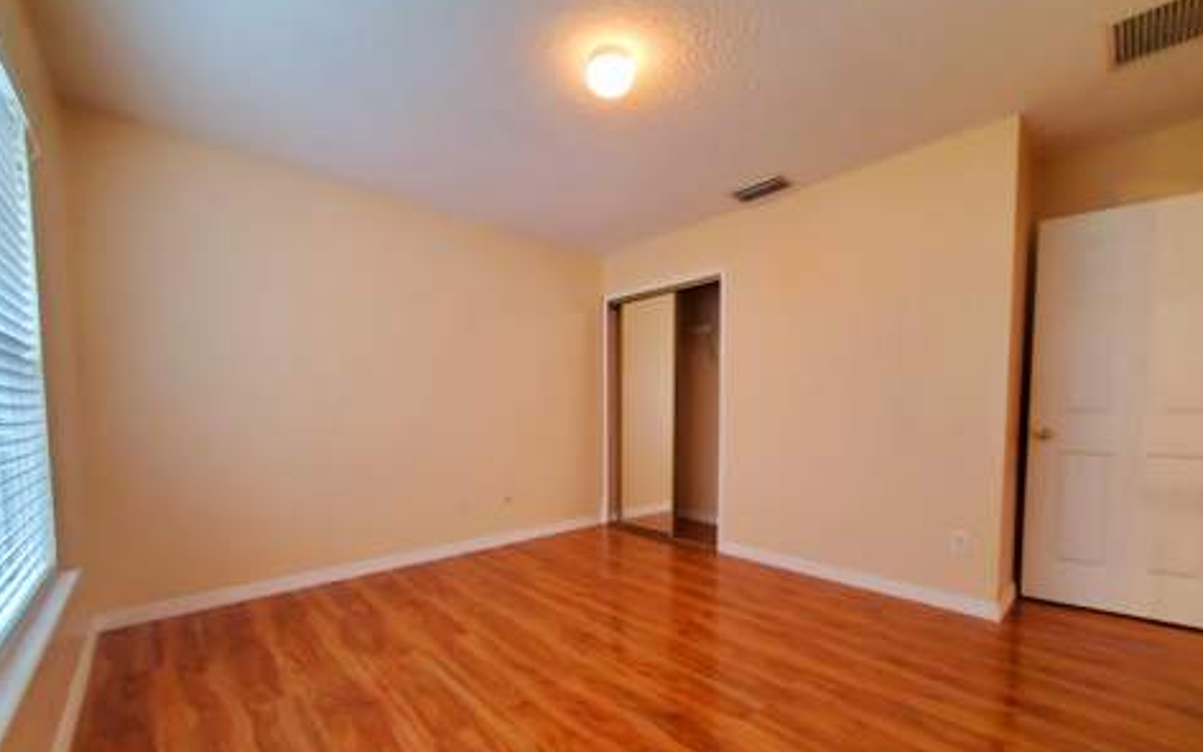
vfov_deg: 78.3
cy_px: 424
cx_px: 596
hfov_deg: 105.3
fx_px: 459
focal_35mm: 14
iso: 640
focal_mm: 1.8
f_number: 2.2
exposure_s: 1/60.2
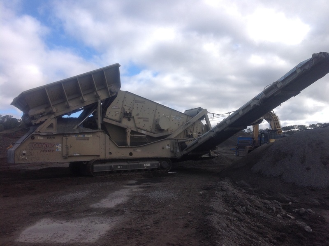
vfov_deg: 40.6
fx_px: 332
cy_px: 123
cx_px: 164
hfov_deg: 52.7
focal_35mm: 35
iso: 50
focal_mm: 4.28
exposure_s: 1/944
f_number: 2.4
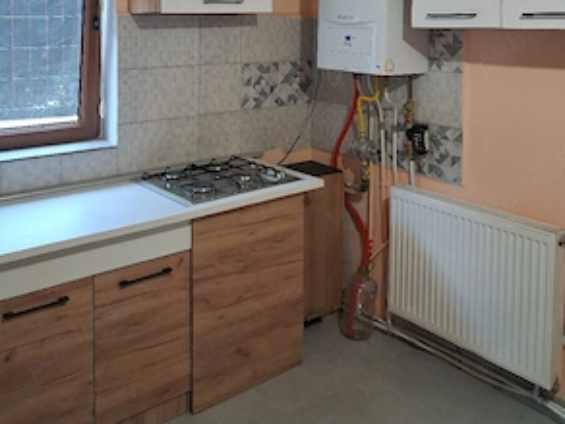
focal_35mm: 37
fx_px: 604
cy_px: 50
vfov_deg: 36.5
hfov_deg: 50.1
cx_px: 277
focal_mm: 4
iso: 400
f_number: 1.8
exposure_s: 1/50
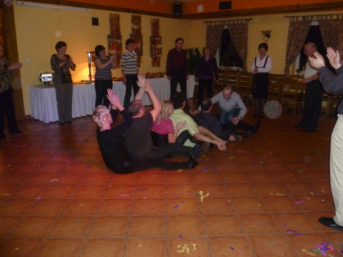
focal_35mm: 28
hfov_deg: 63.4
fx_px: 277
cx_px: 172
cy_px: 128
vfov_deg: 49.7
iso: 500
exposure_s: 1/60
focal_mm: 5
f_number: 2.8
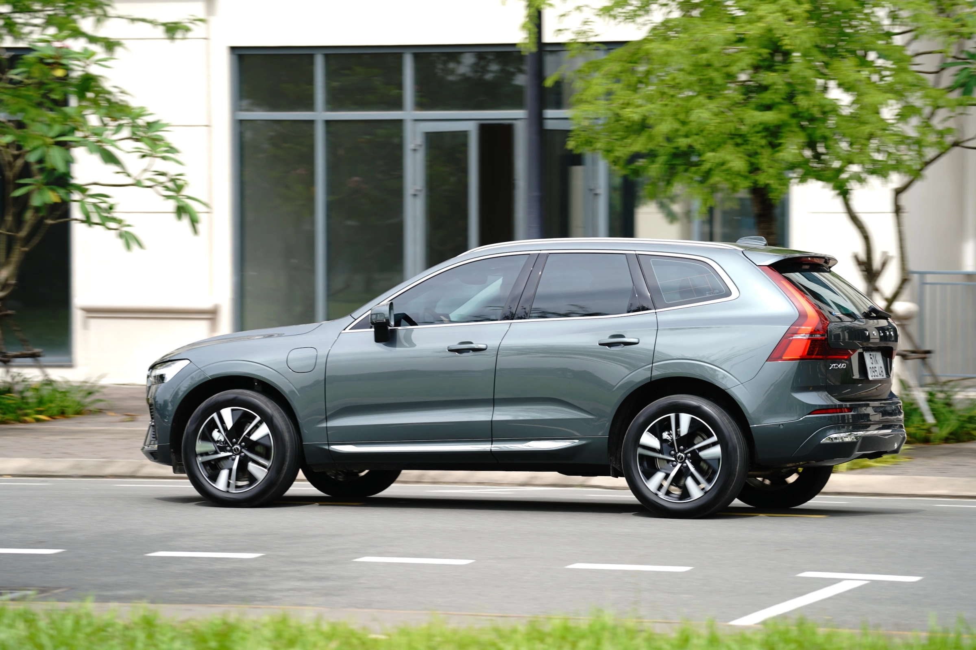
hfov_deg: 13.4
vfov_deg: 9.0
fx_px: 4148
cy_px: 325
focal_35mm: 153
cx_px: 488
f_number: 4
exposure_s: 1/200
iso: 50
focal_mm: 153
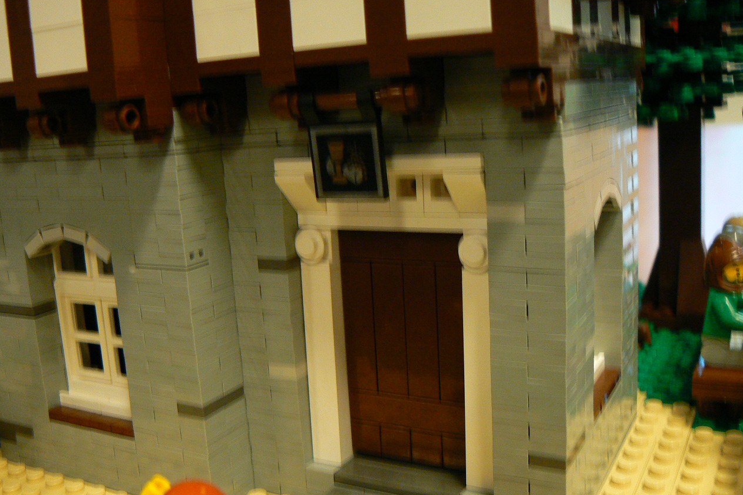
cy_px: 240
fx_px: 784
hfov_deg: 50.7
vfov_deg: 35.1
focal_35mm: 38
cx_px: 367
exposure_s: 1/15
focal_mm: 6
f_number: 2.8
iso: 200
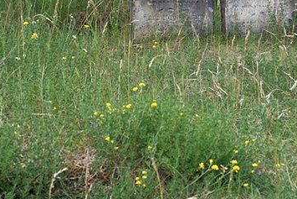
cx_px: 279
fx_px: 1100
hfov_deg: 15.2
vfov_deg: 10.1
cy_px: -45
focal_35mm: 133
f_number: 6.3
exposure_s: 1/80
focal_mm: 35
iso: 100
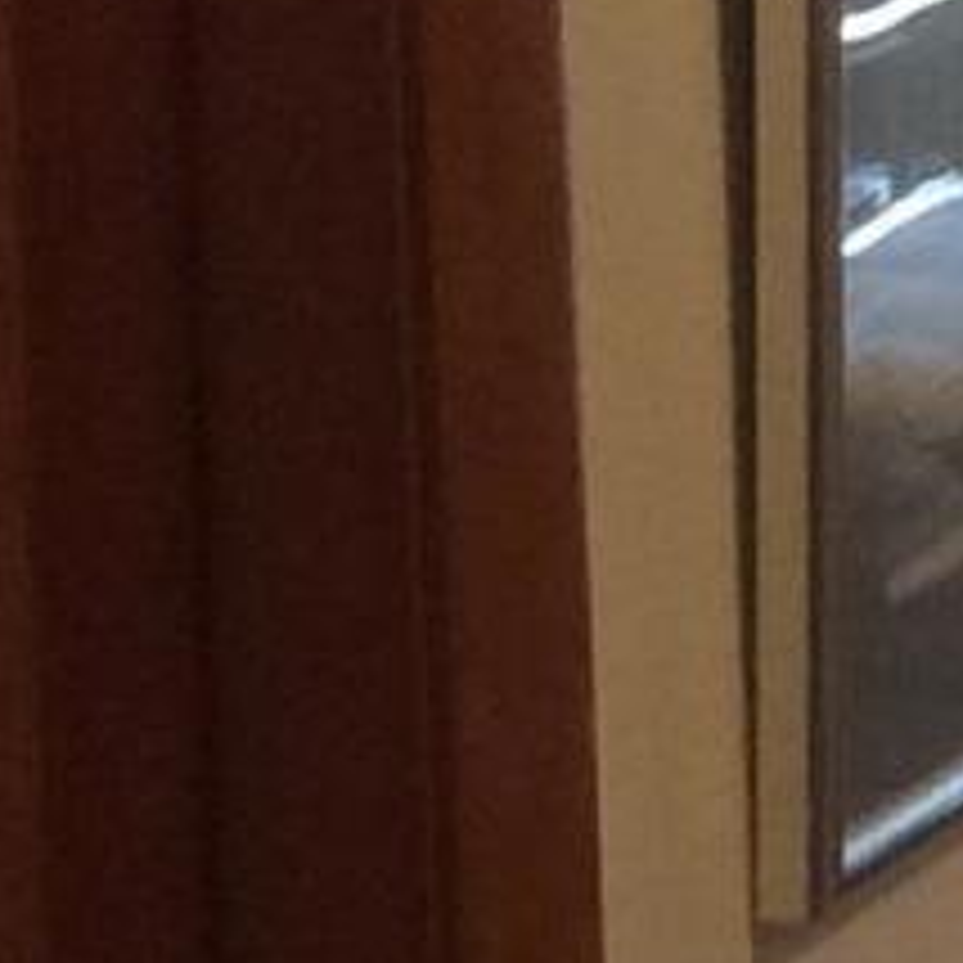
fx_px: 8309
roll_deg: -0.6
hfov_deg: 6.0
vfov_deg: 6.6
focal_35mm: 264
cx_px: 3247
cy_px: 256
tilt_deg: -8.4
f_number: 2.4
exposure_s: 1/24
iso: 80
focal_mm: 3.3
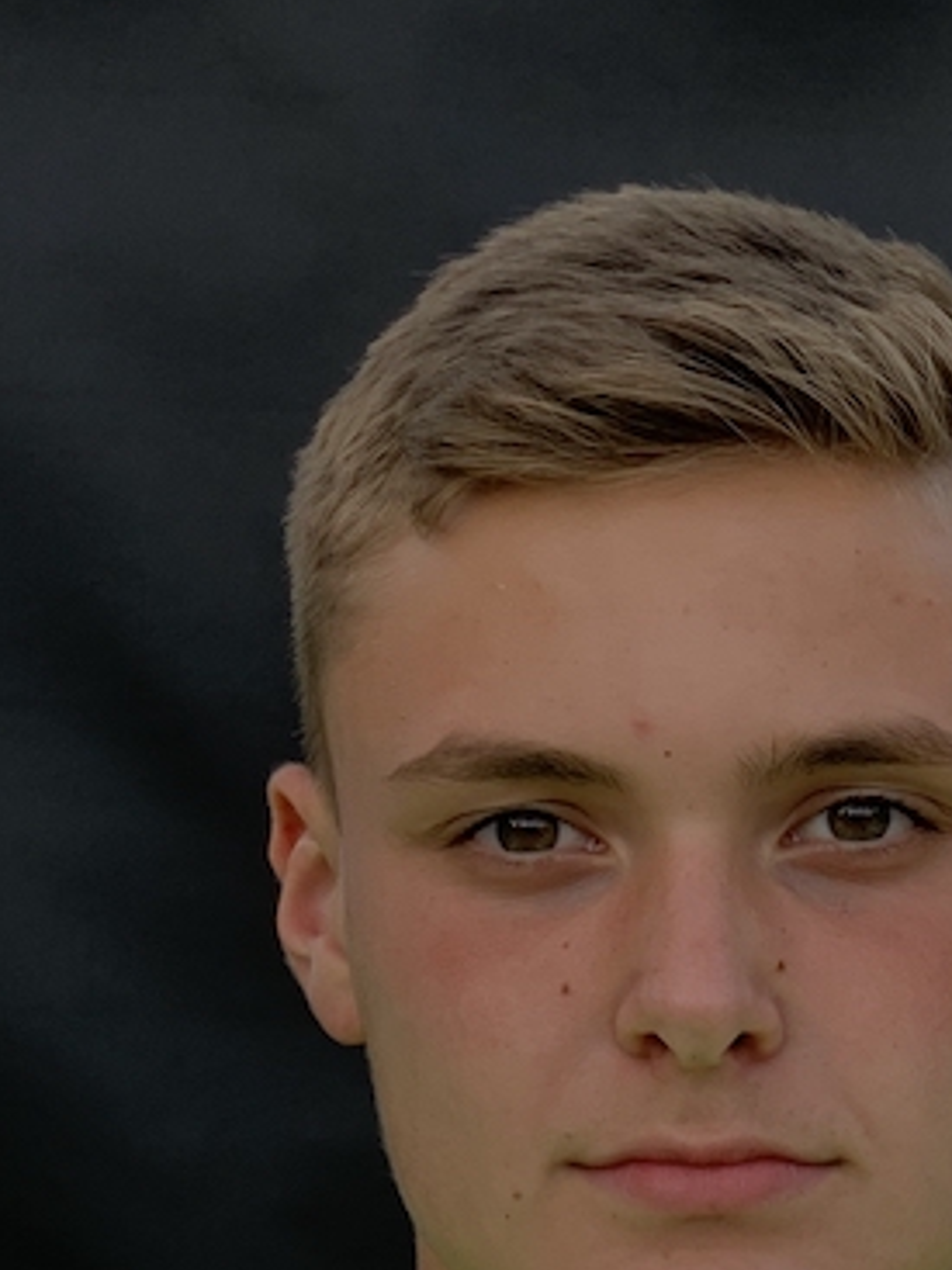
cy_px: 1564
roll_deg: -0.8
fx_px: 5247
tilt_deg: -5.7
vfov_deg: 13.4
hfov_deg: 10.3
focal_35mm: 143
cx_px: 706
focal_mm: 6
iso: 25
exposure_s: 1/122
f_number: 2.4
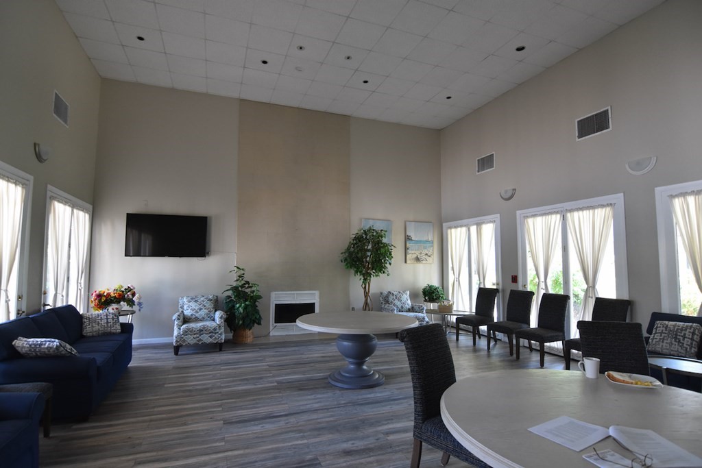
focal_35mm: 18
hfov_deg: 90.0
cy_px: 234
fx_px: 351
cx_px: 351
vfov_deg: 67.4
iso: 800
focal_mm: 12
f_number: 4
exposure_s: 1/60
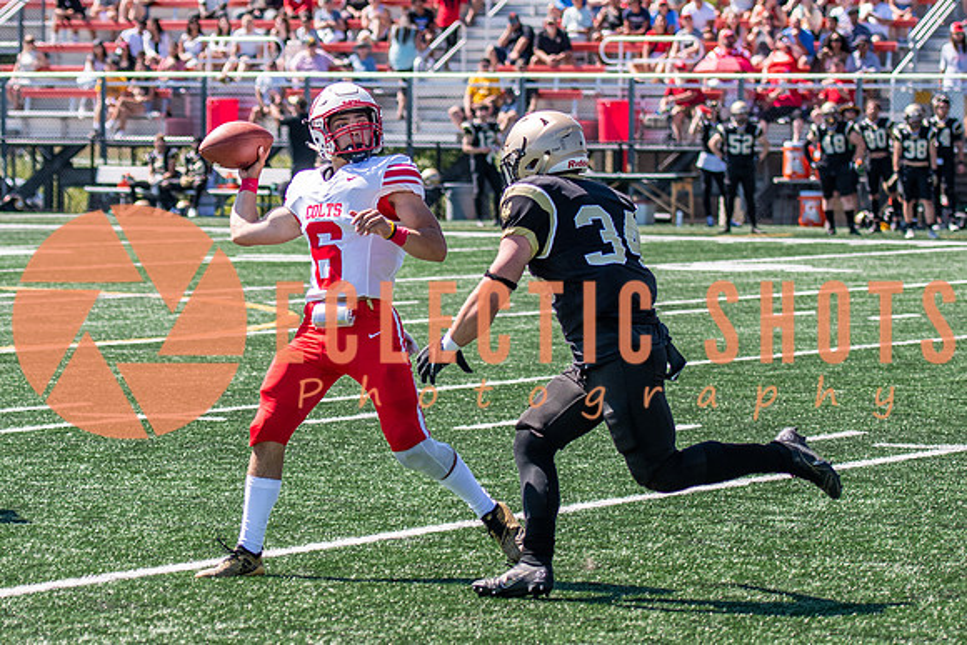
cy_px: 274
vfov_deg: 7.4
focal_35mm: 185
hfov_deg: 11.1
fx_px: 4973
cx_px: 353
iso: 160
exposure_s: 1/2000
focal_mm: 75
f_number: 2.8
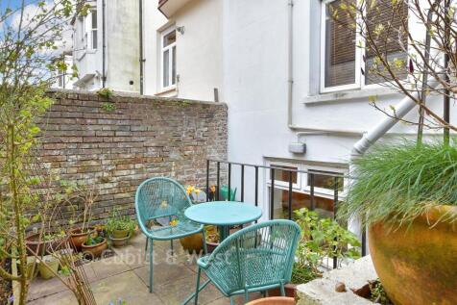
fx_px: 266
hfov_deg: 81.2
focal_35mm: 21
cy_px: 152
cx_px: 228
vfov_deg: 59.5
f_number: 8
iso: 200
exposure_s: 1/25
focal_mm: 14
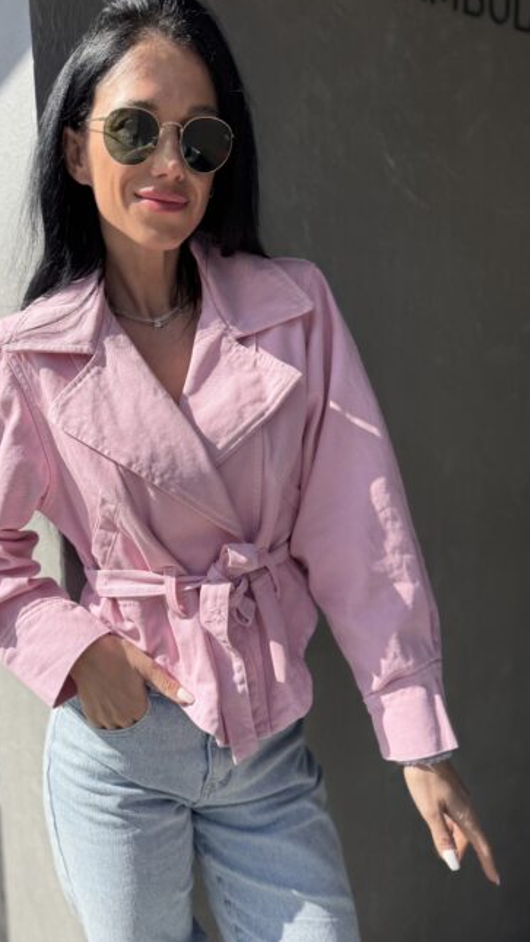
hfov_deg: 42.2
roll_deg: +1.3
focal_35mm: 27
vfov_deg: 69.9
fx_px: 675
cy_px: 467
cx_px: 172
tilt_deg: -8.5
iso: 80
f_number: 1.78
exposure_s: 1/2703
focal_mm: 6.76
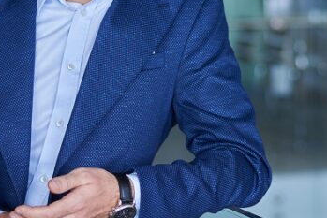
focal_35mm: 153
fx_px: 1390
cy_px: 87
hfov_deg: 13.4
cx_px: 208
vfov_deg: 9.0
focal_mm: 50
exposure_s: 1/125
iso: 400
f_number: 2
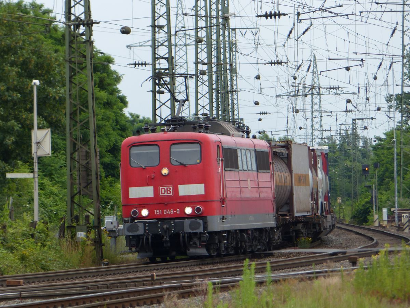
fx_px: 4489
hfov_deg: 5.2
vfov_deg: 3.9
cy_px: 154
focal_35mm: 379
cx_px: 205
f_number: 3.2
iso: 100
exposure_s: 1/640
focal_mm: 68.1
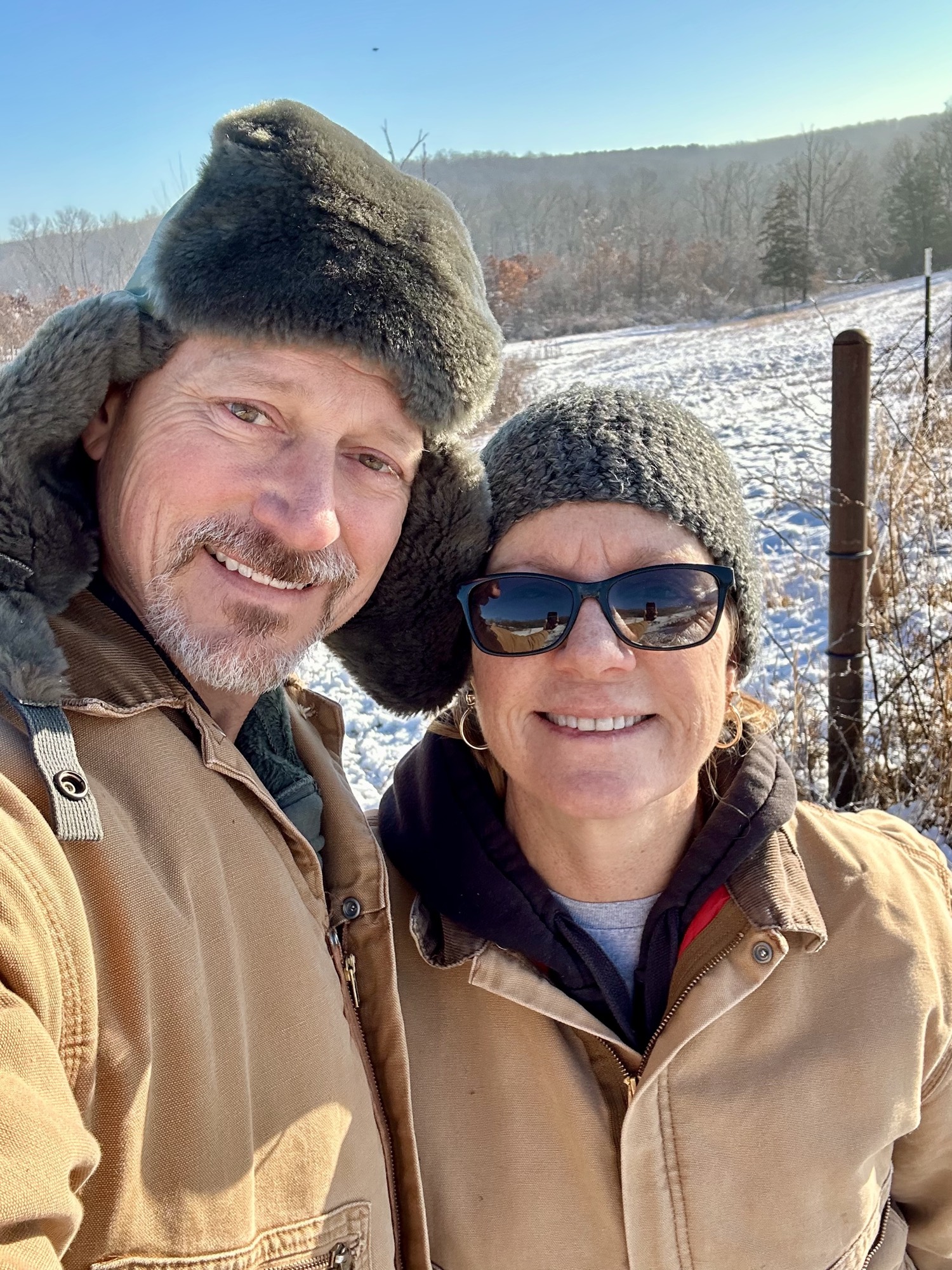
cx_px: 476
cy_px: 635
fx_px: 1100
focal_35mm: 30
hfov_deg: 46.8
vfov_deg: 60.0
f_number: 1.9
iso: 25
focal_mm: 2.69
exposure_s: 1/360
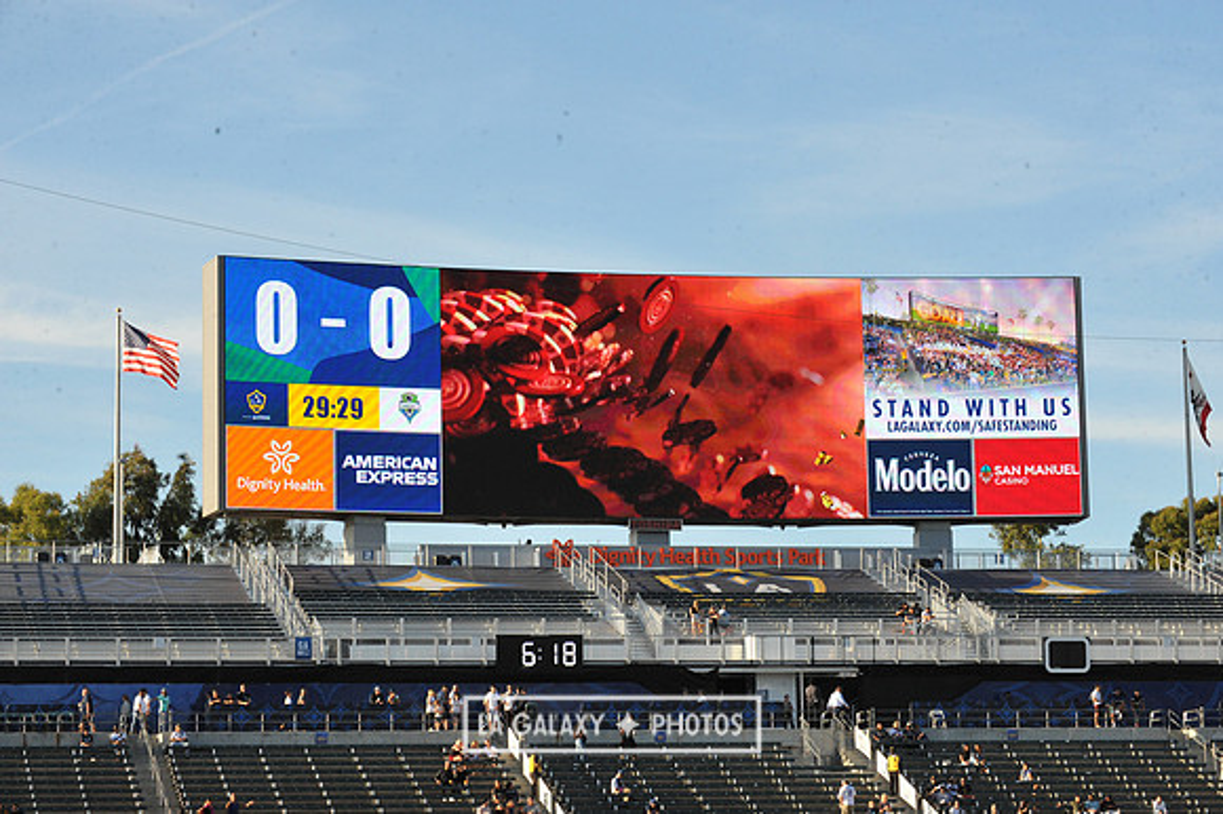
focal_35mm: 105
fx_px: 3565
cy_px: 407
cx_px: 612
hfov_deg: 19.5
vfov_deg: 13.0
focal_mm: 105
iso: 1600
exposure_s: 1/800
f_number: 14
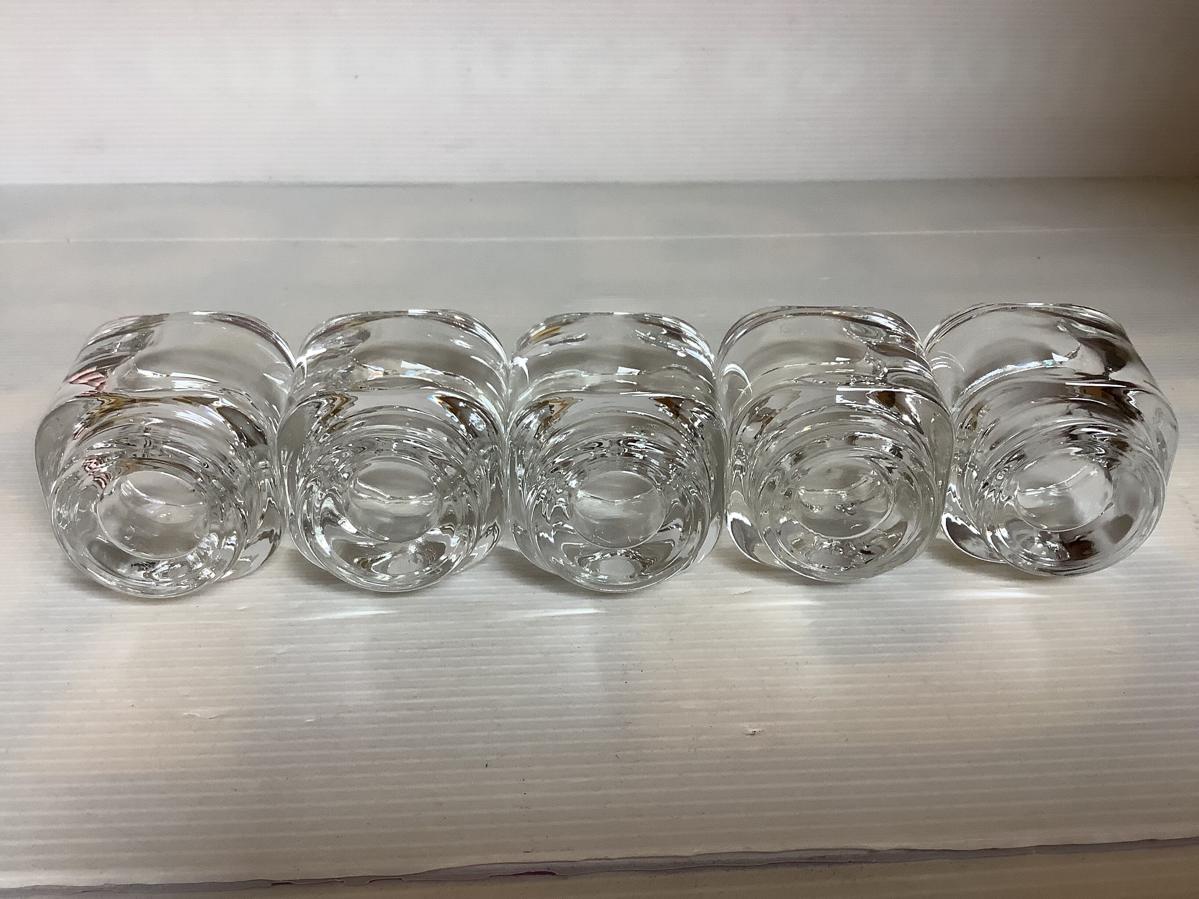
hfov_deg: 58.4
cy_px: 450
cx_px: 600
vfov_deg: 45.4
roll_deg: +0.1
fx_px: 1074
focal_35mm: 31
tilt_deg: -27.1
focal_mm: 3.3
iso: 80
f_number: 2.4
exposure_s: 1/100
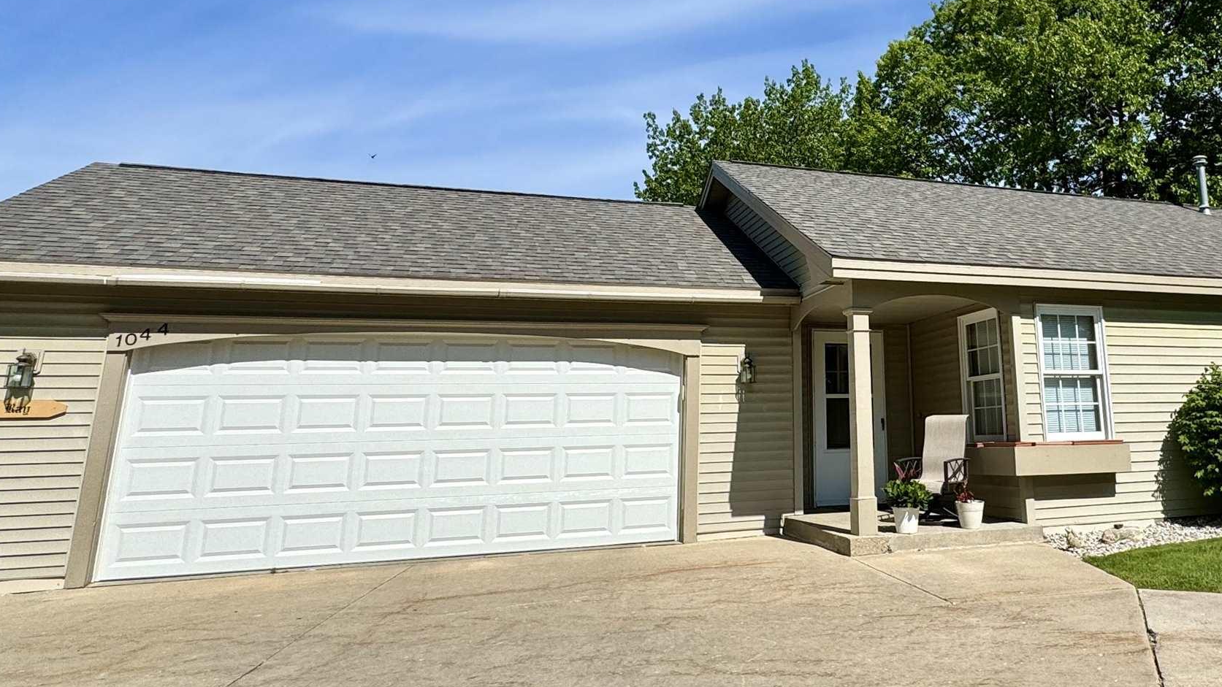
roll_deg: +1.5
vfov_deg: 40.7
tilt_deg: +14.5
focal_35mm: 28
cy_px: 199
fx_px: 907
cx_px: 858
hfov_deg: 65.3
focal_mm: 2.22
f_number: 2.2
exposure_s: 1/2674
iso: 50
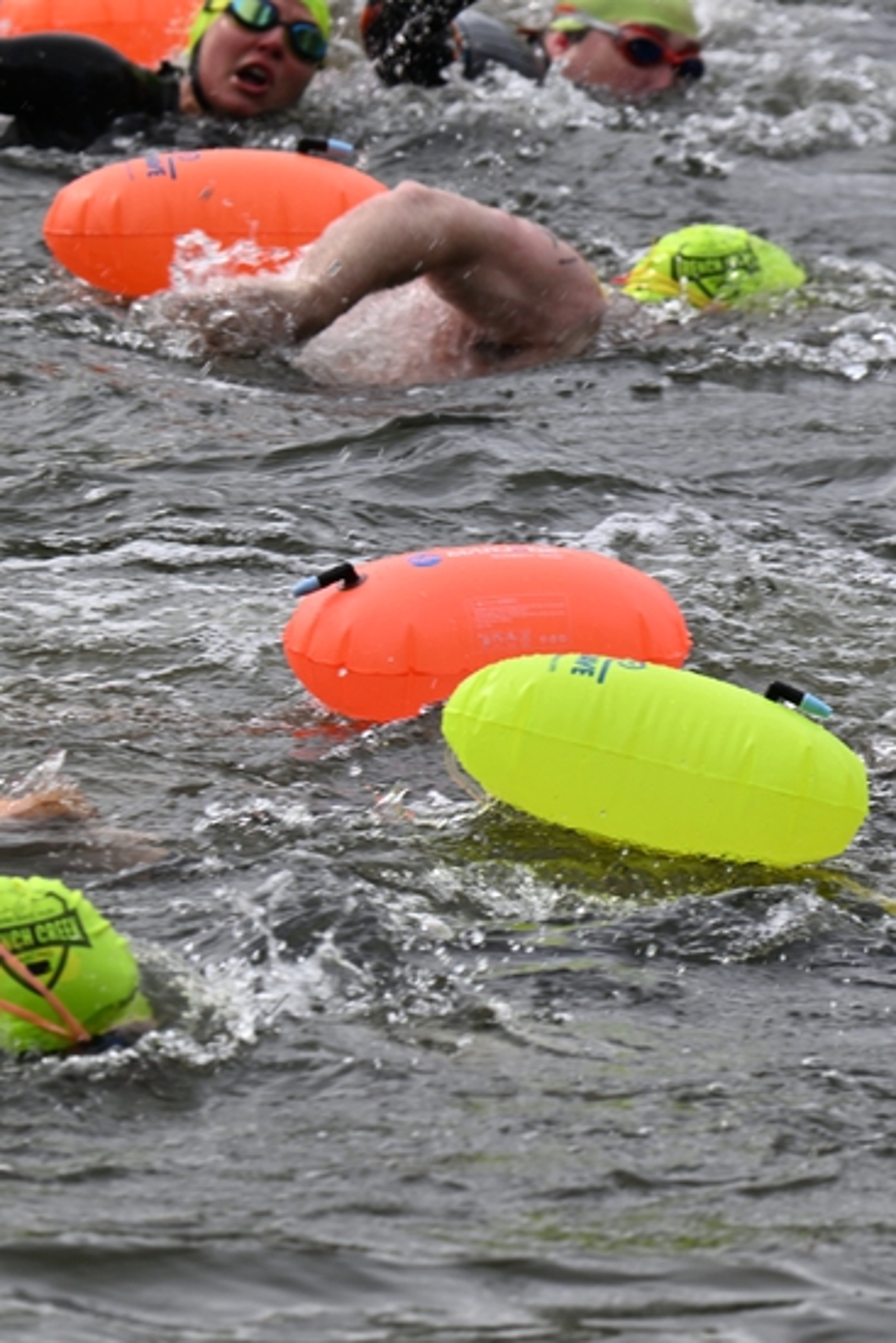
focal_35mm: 370
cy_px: 672
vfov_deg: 5.6
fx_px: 13804
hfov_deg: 3.7
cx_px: 448
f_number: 10
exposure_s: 1/400
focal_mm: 370
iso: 320
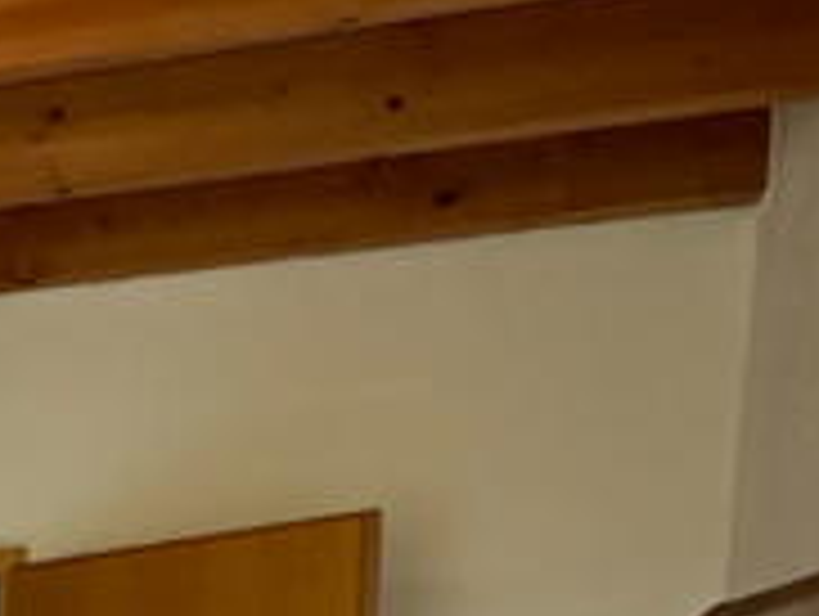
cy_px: 1151
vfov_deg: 14.8
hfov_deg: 18.6
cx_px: -578
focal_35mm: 86
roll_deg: +1.7
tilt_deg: -9.0
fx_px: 2037
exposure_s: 1/100
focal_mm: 2.22
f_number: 2.2
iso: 320
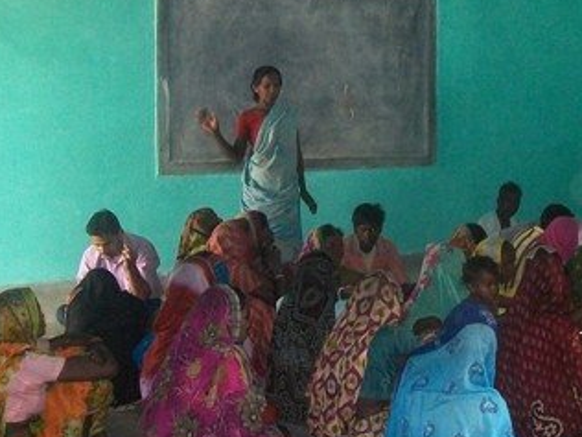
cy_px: 215
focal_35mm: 57
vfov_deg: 25.7
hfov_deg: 33.3
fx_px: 958
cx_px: 411
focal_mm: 6
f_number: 2.7
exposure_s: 1/30
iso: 240
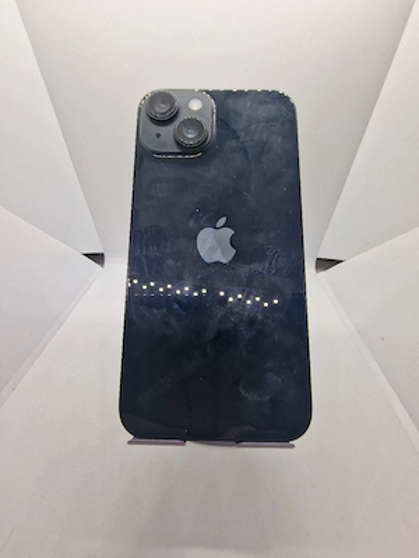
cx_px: 210
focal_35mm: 13
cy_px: 279
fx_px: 210
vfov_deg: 106.2
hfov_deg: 89.9
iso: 50
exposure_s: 1/133
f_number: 2.2
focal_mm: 2.2
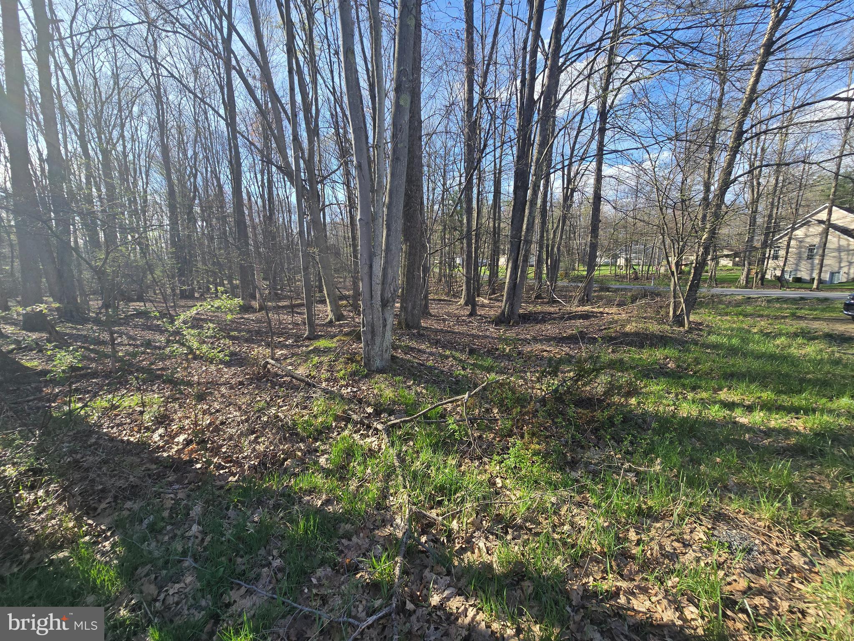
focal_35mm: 13
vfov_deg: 89.9
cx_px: 427
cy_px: 320
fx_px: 321
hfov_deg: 106.2
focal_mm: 2.2
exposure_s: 1/599
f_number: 2.2
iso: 50
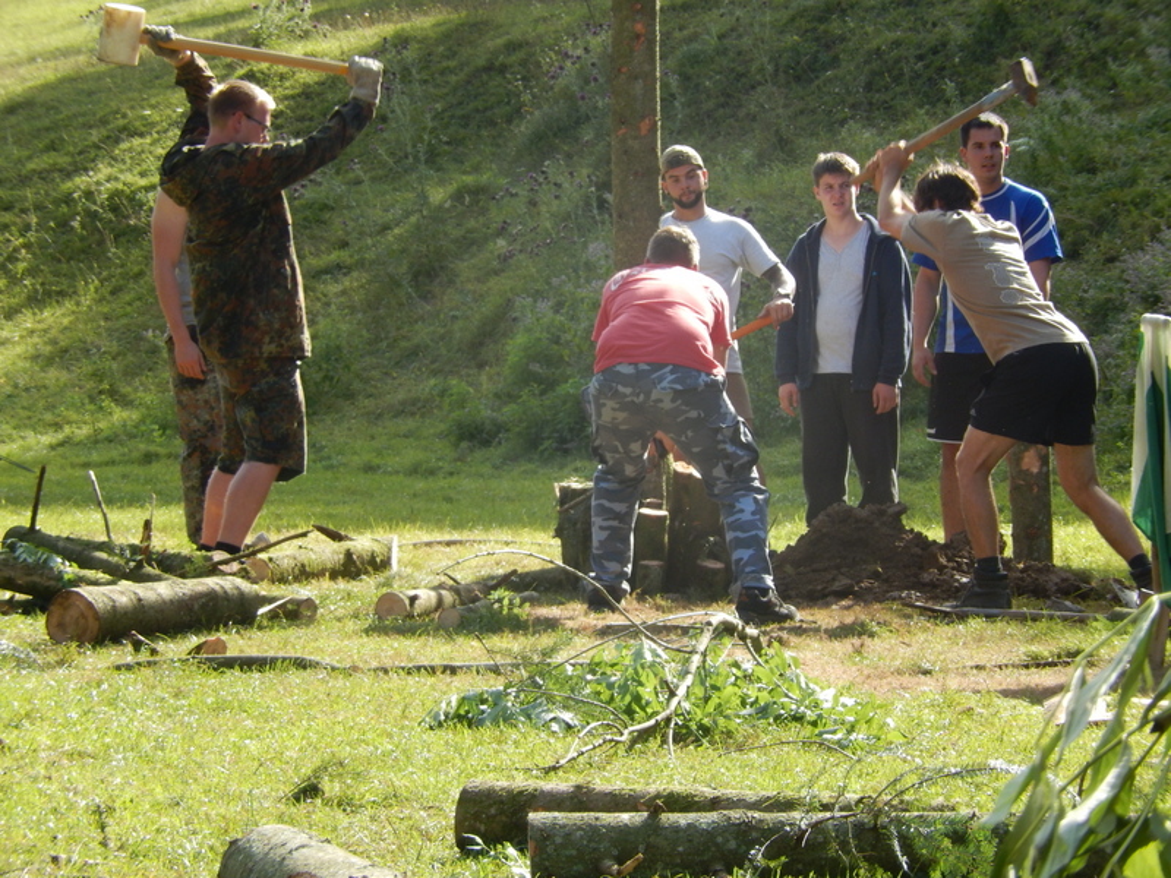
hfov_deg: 11.7
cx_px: 586
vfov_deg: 8.8
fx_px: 5717
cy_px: 439
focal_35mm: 169
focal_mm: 30.3
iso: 125
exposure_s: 1/200
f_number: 5.7
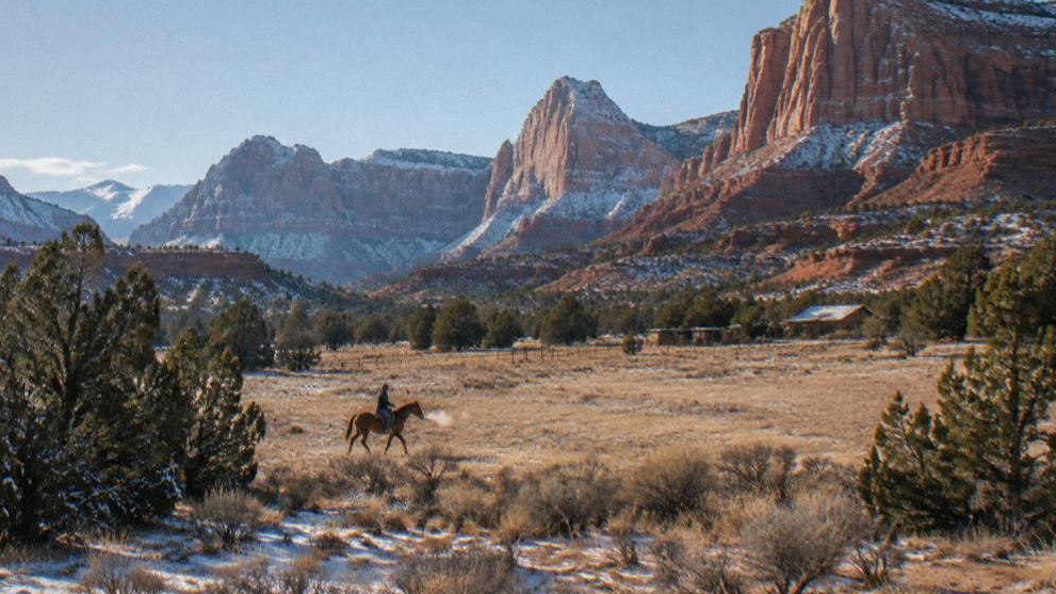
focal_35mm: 37
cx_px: 532
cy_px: 280
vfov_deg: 32.0
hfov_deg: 54.0
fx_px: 1036
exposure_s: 1/400
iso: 500
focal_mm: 35
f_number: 9
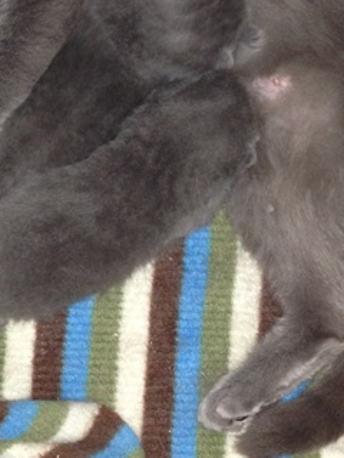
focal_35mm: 66
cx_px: 195
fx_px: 875
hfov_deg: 22.2
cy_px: 94
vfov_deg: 28.8
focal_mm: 4.13
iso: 125
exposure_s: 1/16
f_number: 2.4
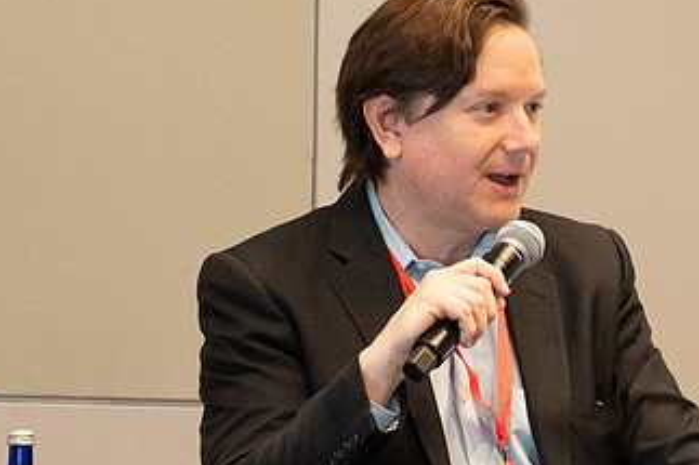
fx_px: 4289
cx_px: 175
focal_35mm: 221
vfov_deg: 6.2
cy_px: 293
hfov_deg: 9.3
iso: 4000
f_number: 5.6
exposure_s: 1/60
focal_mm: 72
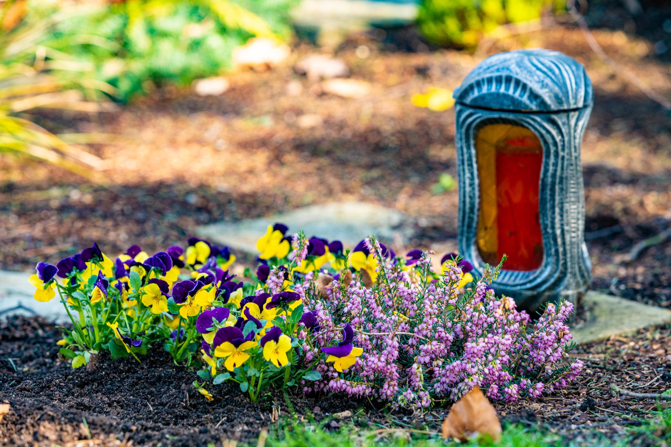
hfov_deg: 13.2
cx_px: 336
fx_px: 2889
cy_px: 224
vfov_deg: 8.9
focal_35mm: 155
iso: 800
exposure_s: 1/160
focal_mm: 155
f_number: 6.3
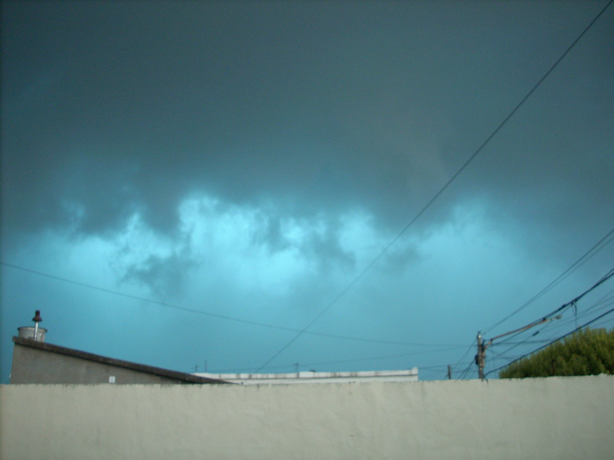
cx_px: 307
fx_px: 656
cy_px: 230
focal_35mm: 37
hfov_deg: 50.1
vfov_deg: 38.7
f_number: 2.8
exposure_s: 1/30
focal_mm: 6.2
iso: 161
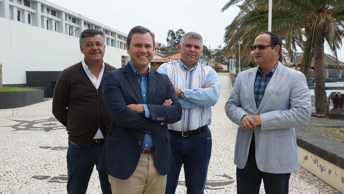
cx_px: 171
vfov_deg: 31.2
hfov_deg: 52.8
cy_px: 97
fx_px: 347
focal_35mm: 38
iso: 400
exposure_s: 1/640
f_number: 8
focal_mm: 24
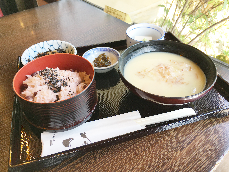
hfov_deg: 61.7
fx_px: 192
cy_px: 86
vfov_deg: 48.2
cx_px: 114
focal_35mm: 29
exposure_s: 1/60
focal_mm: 4.15
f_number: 2.2
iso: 25
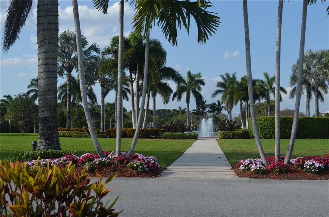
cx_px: 164
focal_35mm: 52
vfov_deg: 25.6
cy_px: 108
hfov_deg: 37.9
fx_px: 479
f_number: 8
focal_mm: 35
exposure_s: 1/250
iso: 110
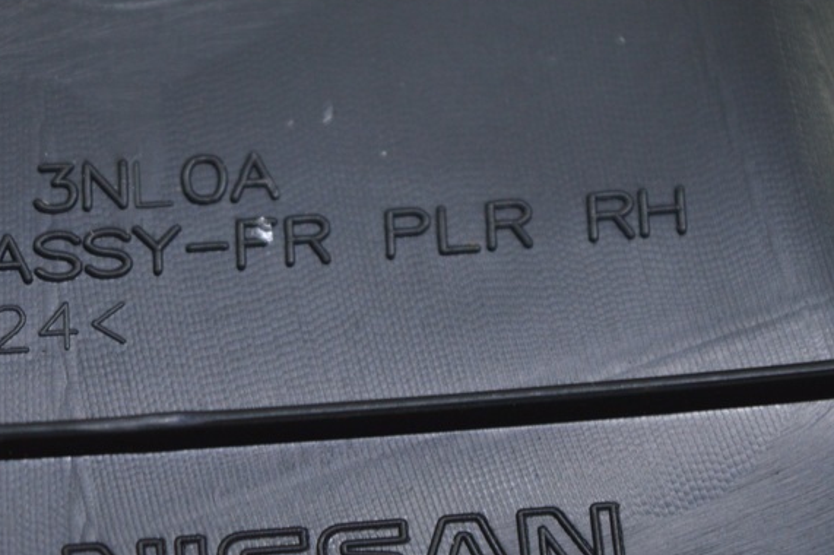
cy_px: 195
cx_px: 89
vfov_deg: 9.3
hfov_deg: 13.8
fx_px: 3424
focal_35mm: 148
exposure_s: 1/25
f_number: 5.6
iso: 400
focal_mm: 55
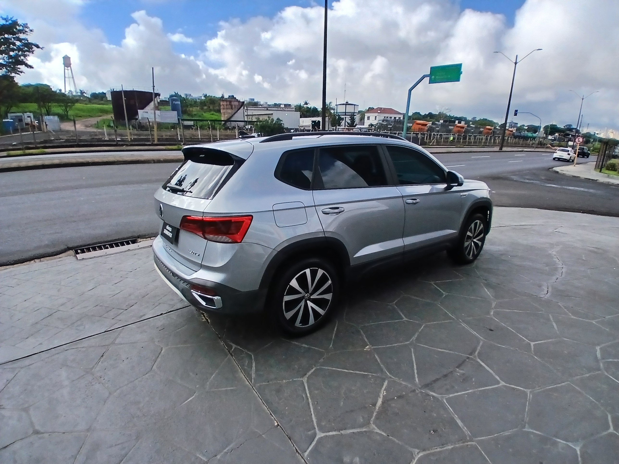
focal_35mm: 17
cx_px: 310
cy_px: 232
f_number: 2.2
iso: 50
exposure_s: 1/1110
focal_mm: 1.4
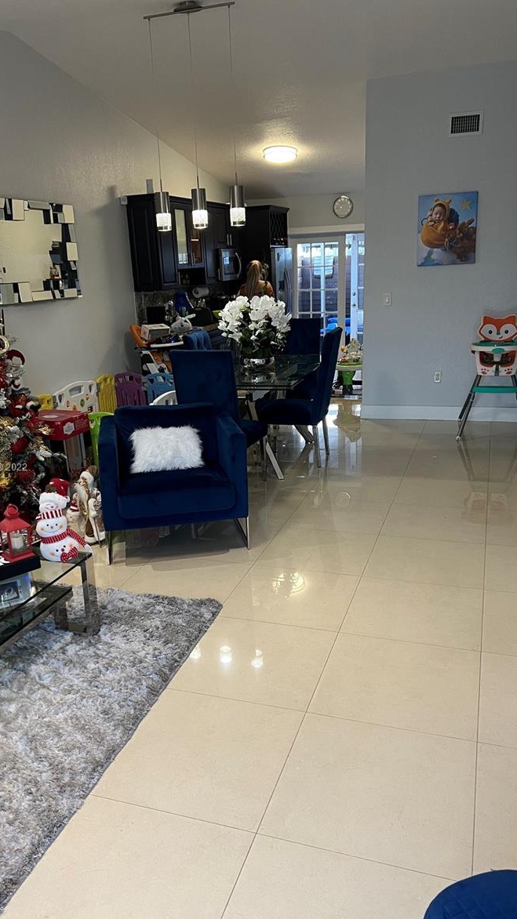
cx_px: 237
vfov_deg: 66.1
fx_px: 707
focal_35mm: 29
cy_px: 468
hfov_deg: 40.1
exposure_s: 1/60
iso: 100
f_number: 1.5
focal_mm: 5.7
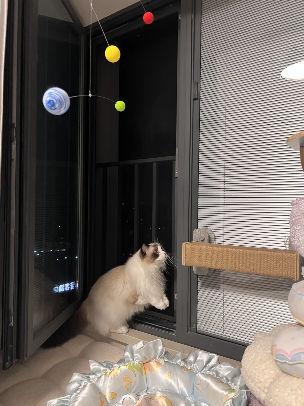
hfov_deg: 53.1
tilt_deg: +0.6
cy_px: 203
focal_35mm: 26
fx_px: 304
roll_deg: -1.1
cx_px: 152
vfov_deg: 67.3
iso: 400
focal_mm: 5.7
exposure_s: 1/50
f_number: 1.5
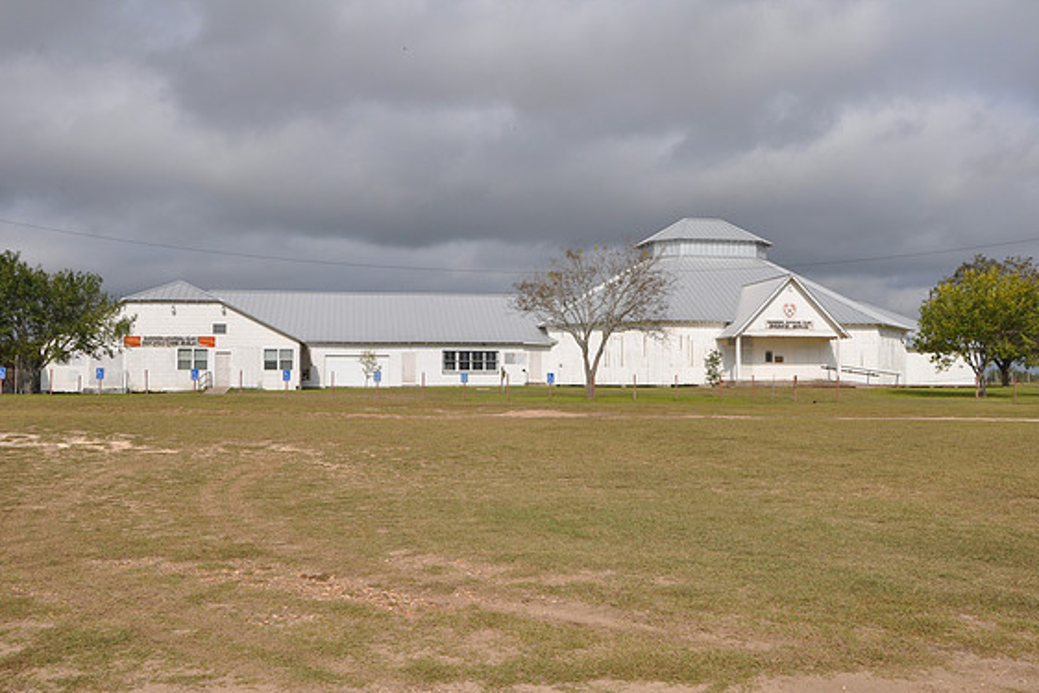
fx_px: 981
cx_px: 521
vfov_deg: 38.9
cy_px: 343
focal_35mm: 34
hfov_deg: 55.8
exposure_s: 1/200
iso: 200
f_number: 14
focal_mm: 22
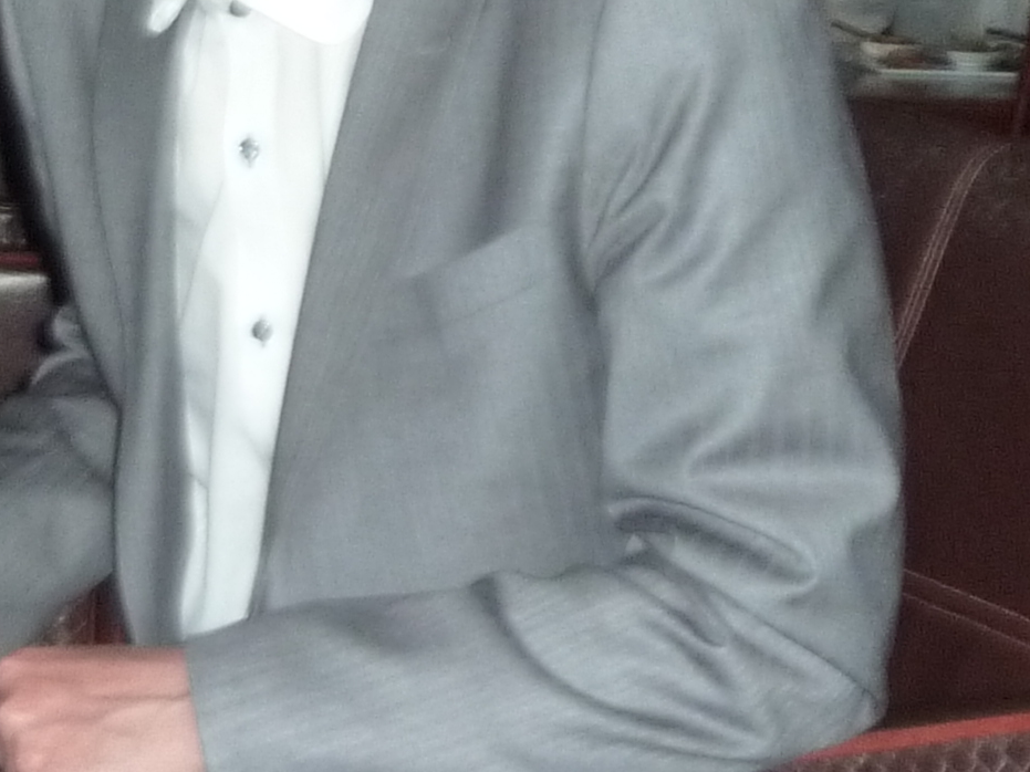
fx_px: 2945
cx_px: 189
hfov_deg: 19.6
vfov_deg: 14.6
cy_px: -72
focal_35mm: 99
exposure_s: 1/30
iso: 320
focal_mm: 4.1
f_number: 3.3
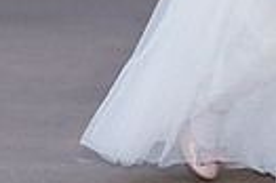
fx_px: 2550
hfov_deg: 6.1
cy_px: -150
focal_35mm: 333
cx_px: 504
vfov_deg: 4.1
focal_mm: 50
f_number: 1.2
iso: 320
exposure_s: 1/250
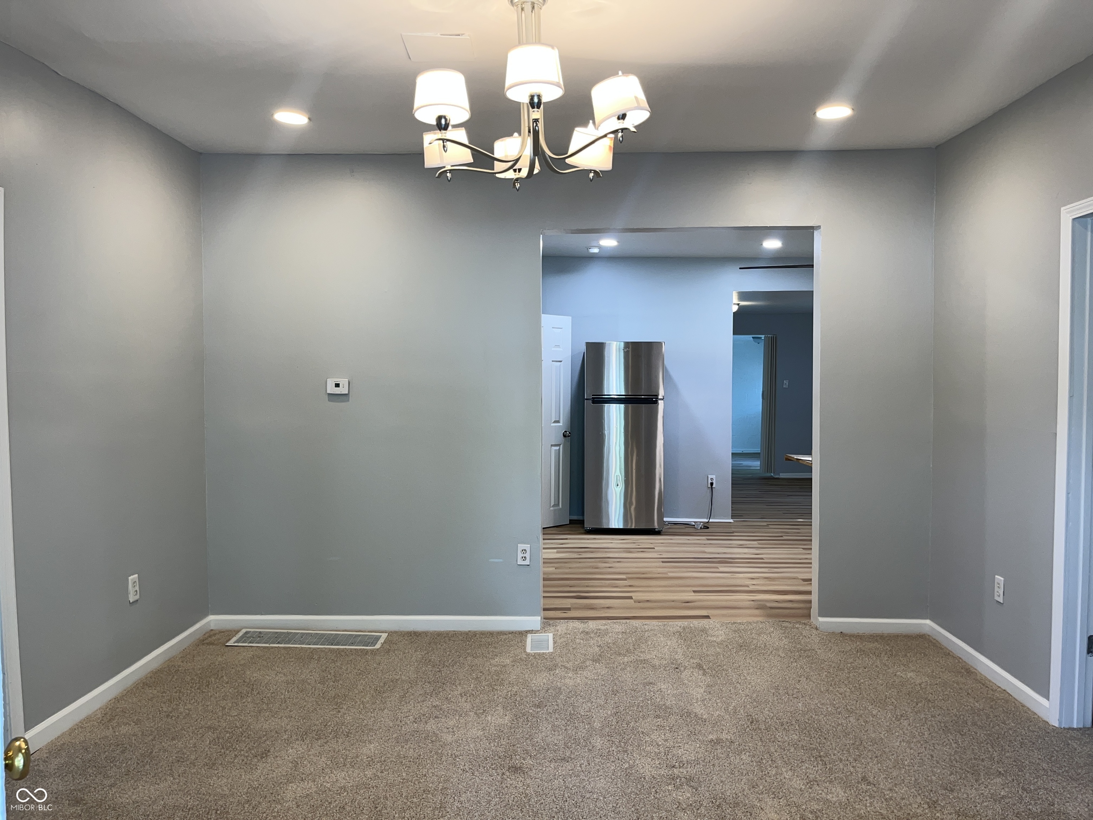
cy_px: 410
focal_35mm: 26
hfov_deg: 67.3
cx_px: 546
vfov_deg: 53.1
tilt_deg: -3.0
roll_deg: +0.0
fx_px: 821
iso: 32
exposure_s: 1/39
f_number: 1.6
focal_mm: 5.1
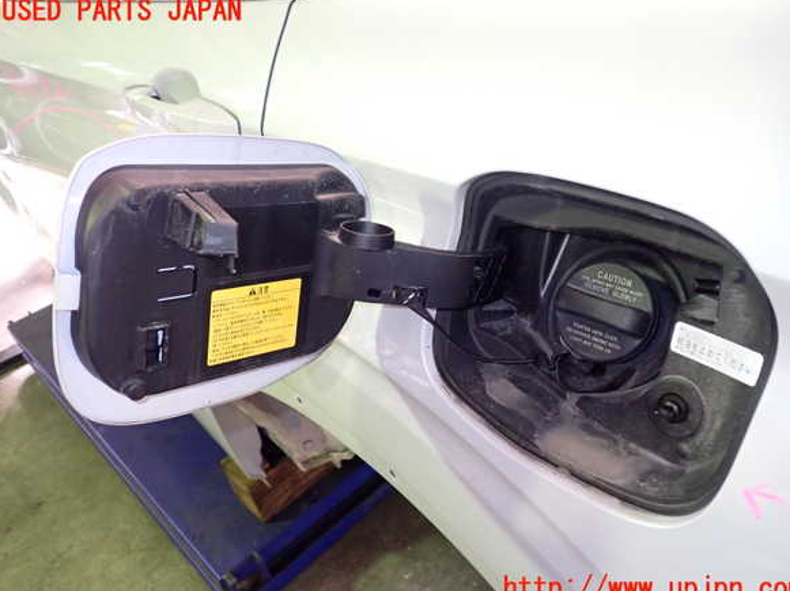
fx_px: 707
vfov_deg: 45.4
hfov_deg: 58.4
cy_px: 300
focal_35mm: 31
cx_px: 402
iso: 500
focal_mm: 5.4
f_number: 2.3
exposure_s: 1/30
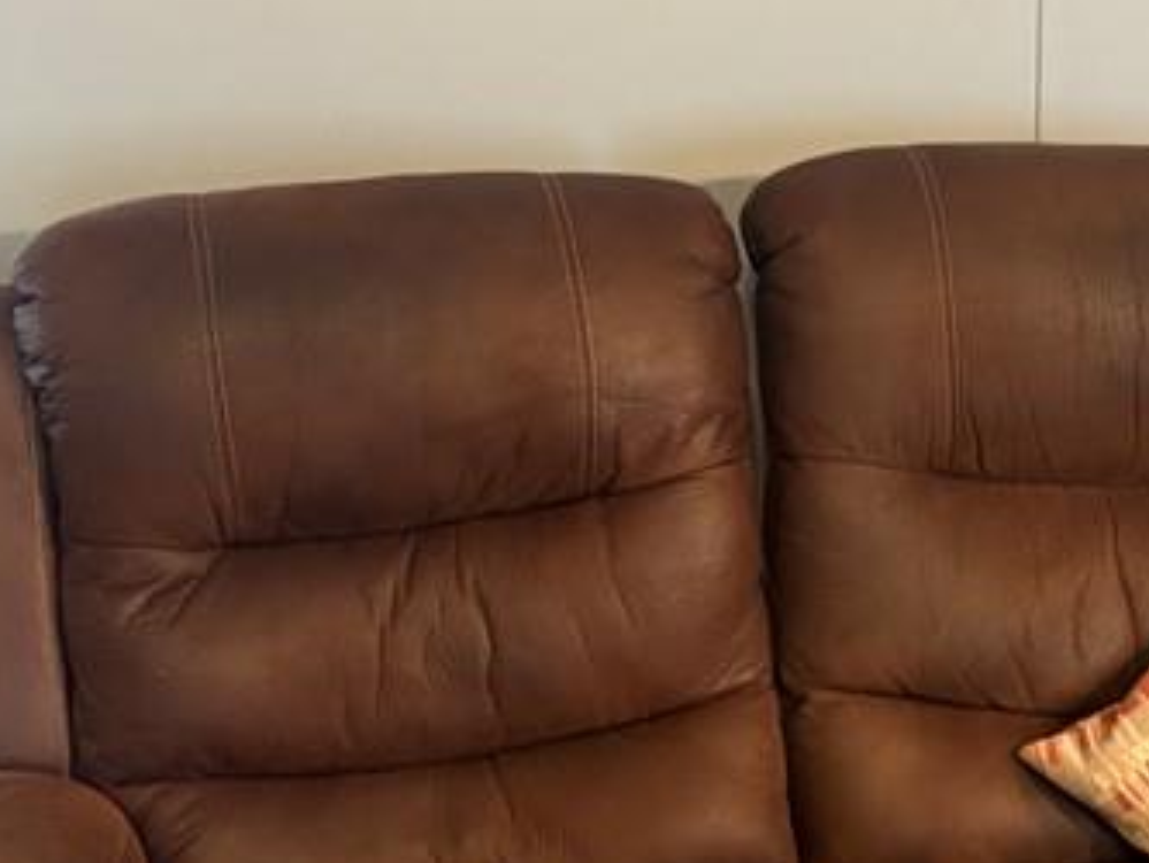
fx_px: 2656
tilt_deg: -18.6
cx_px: 1008
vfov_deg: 18.4
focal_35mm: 80
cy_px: 525
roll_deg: -0.7
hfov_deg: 23.8
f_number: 1.6
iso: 500
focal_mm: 5.96
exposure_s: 1/30
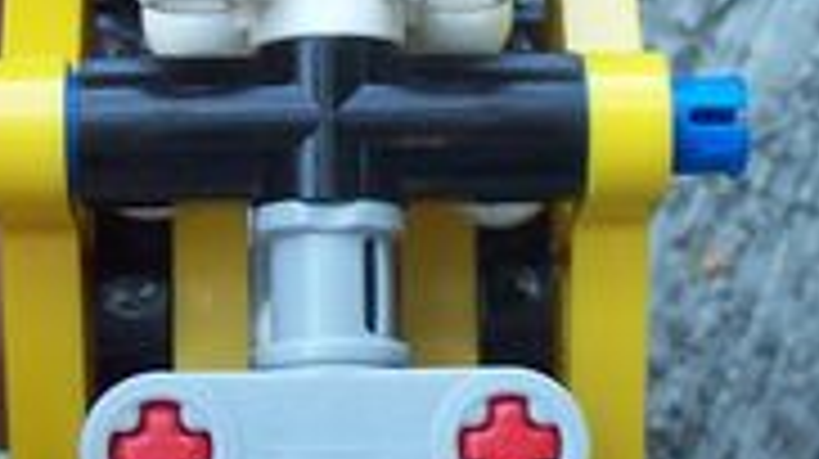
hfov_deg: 15.6
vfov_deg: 8.7
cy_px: 86
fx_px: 2994
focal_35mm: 138
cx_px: 356
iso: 80
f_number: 2.7
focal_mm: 6
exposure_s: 1/66.8
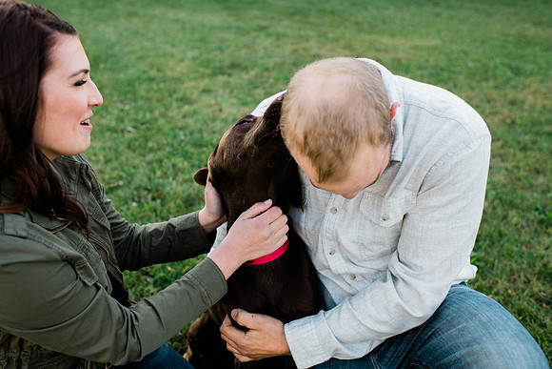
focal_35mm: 35
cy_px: 184
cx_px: 276
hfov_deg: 54.4
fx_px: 537
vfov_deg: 37.9
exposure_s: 1/640
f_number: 3.2
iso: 200
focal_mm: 35
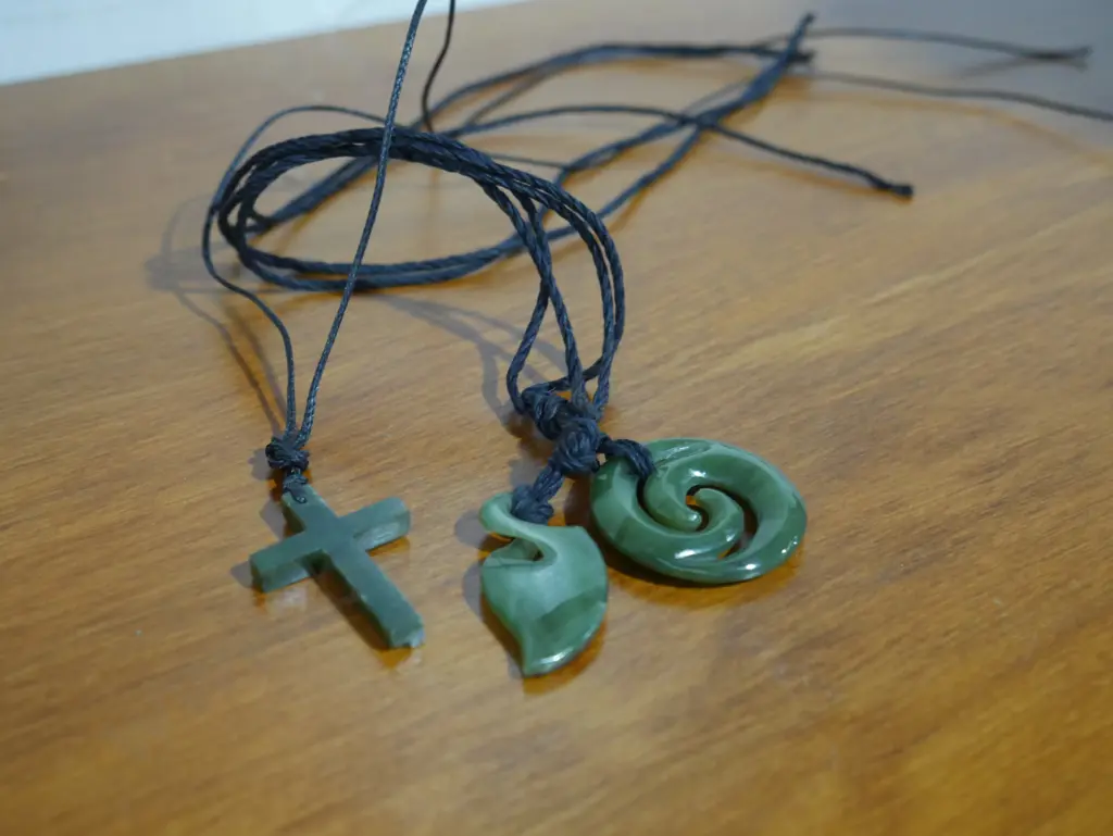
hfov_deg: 39.6
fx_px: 1544
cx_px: 556
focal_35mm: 48
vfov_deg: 30.3
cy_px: 418
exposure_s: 1/60
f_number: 5.2
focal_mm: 24
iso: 1600
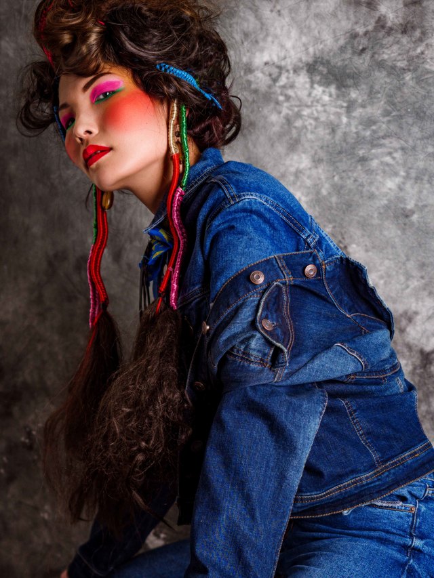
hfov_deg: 27.0
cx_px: 217
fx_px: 902
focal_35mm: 54
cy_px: 289
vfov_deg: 35.5
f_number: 2.8
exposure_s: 1/250
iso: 200
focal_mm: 27
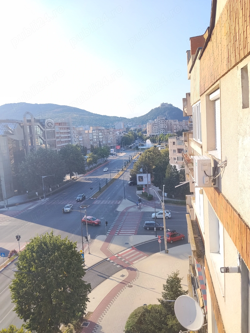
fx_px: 279
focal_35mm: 29
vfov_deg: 61.7
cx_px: 125
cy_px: 166
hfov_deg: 48.2
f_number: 1.8
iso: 50
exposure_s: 1/753
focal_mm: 4.22
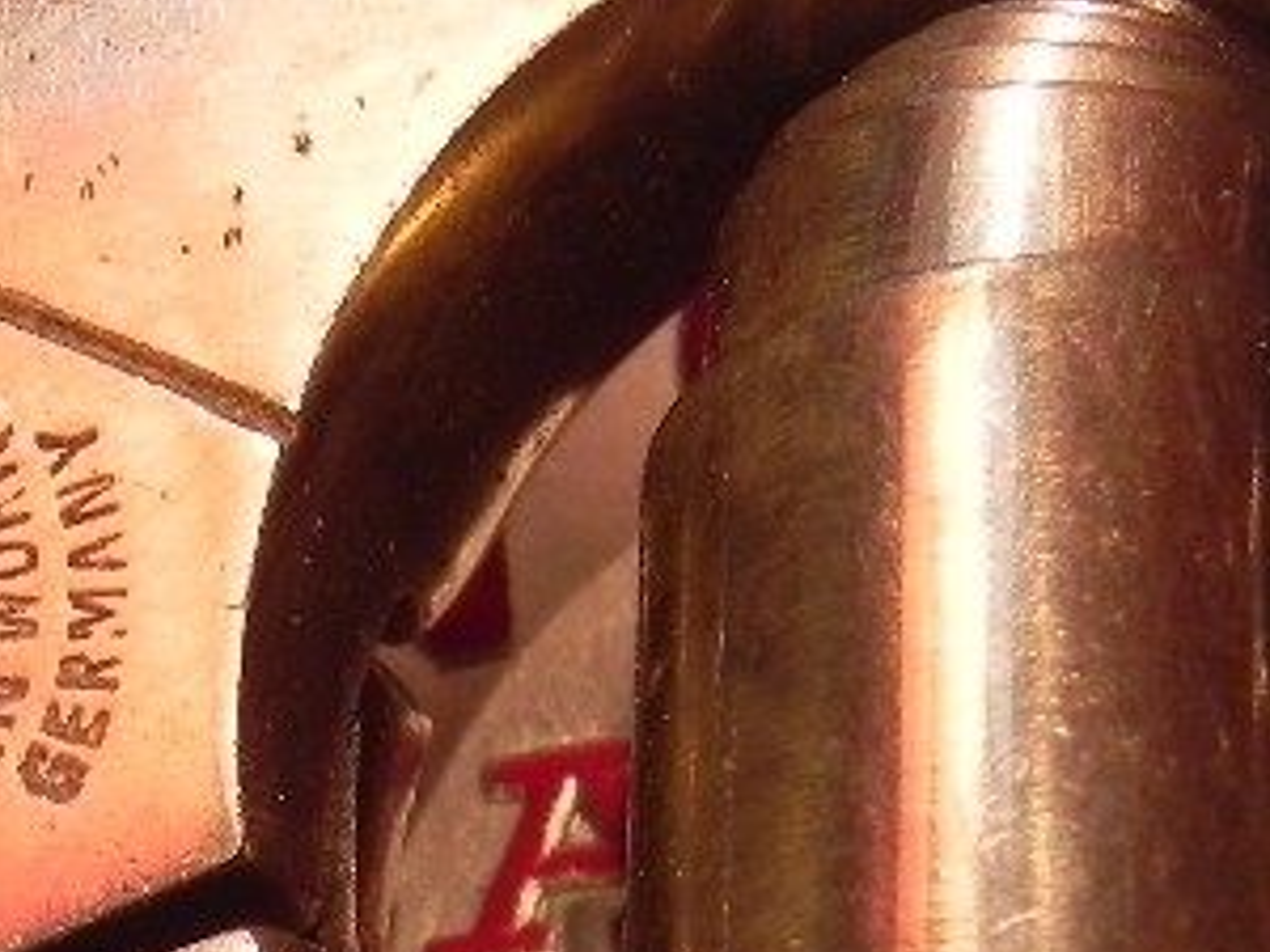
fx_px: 8071
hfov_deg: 8.9
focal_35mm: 220
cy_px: 567
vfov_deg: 6.8
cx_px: -262
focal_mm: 11.8
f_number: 4.5
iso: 160
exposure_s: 1/134
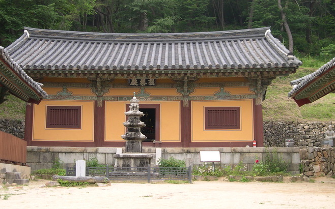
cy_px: 88
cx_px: 147
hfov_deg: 36.2
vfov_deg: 23.1
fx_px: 511
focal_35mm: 56
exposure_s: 1/183
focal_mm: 10.1
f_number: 3.1
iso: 100
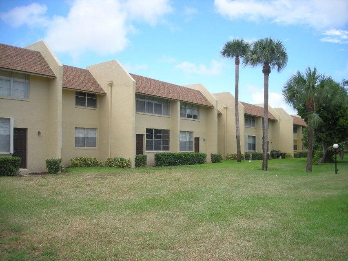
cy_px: 130
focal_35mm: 35
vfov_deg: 40.7
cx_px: 174
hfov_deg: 52.6
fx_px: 352
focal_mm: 5.7
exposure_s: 1/468
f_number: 2.8
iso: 72
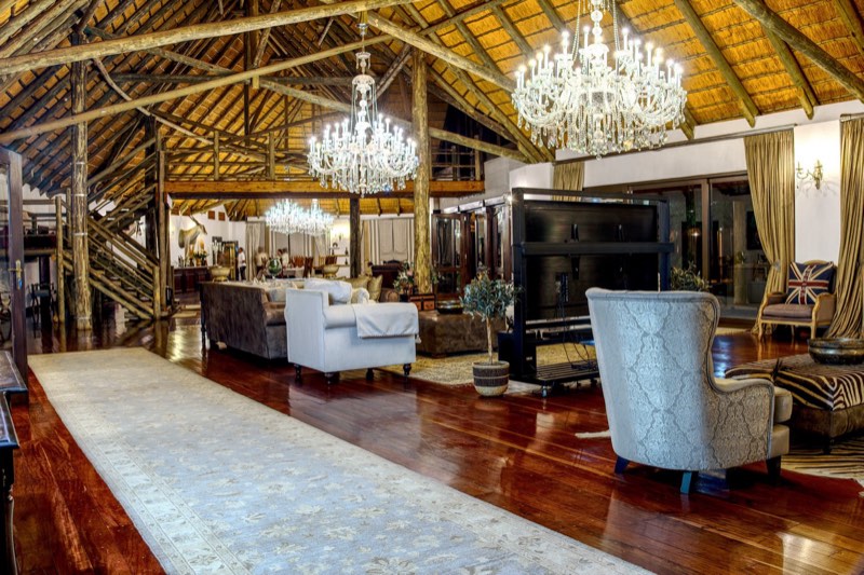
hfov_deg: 60.3
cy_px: 288
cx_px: 432
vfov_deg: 42.3
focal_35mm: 31
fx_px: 744
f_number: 4
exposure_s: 1/4
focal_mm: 21
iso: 400
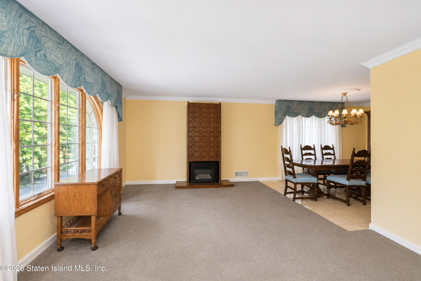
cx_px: 210
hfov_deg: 100.4
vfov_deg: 77.3
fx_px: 175
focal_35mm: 15
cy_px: 140
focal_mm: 10
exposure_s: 1/60
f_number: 7.1
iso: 2000
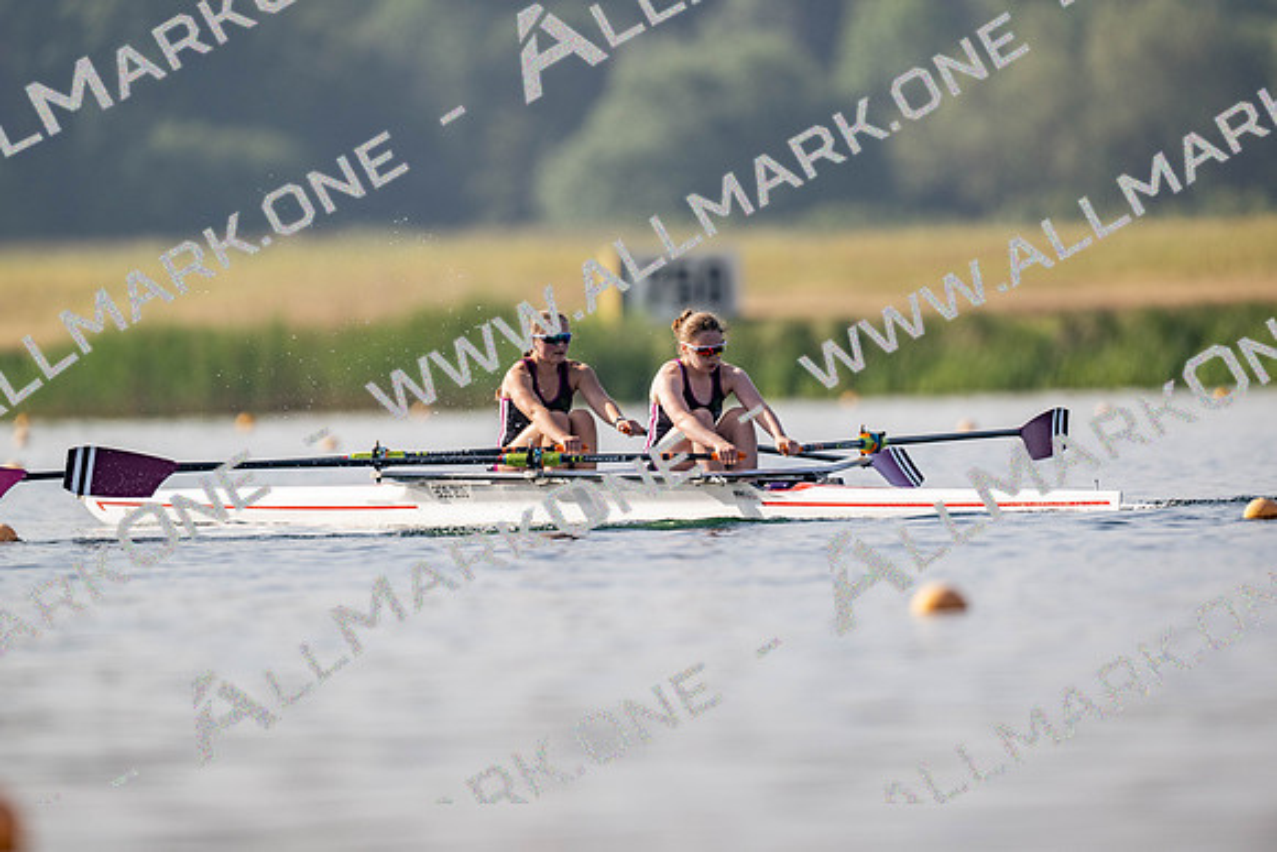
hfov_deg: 3.4
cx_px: 638
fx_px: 21287
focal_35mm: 600
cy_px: 426
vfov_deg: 2.3
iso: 125
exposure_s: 1/2500
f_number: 4
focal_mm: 600
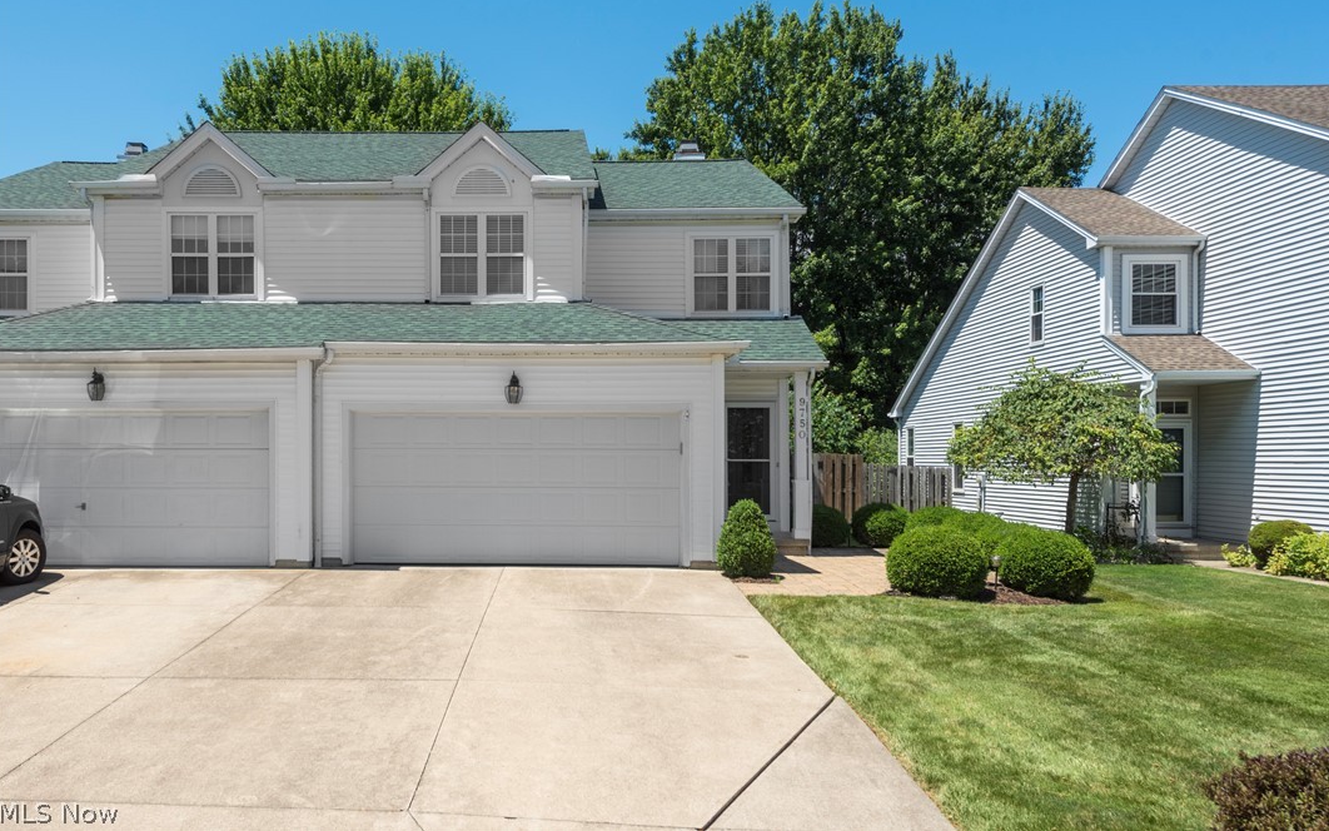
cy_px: 379
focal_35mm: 25
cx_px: 669
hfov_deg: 72.5
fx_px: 906
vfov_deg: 49.2
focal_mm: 24
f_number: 9
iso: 200
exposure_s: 1/400
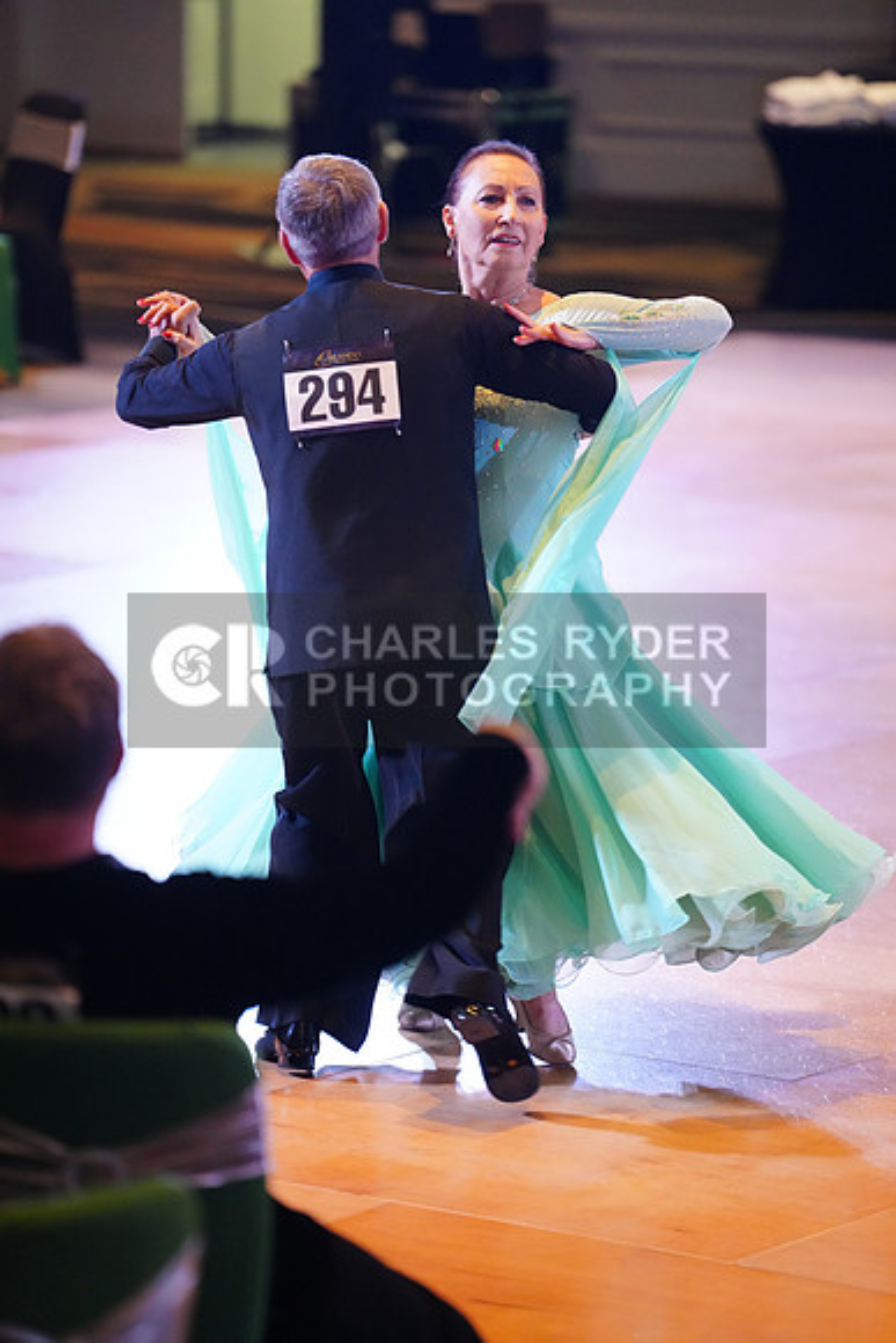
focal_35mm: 180
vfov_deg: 11.4
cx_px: 448
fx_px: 6715
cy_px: 672
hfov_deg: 7.6
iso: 5000
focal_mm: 180
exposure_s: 1/400
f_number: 2.8
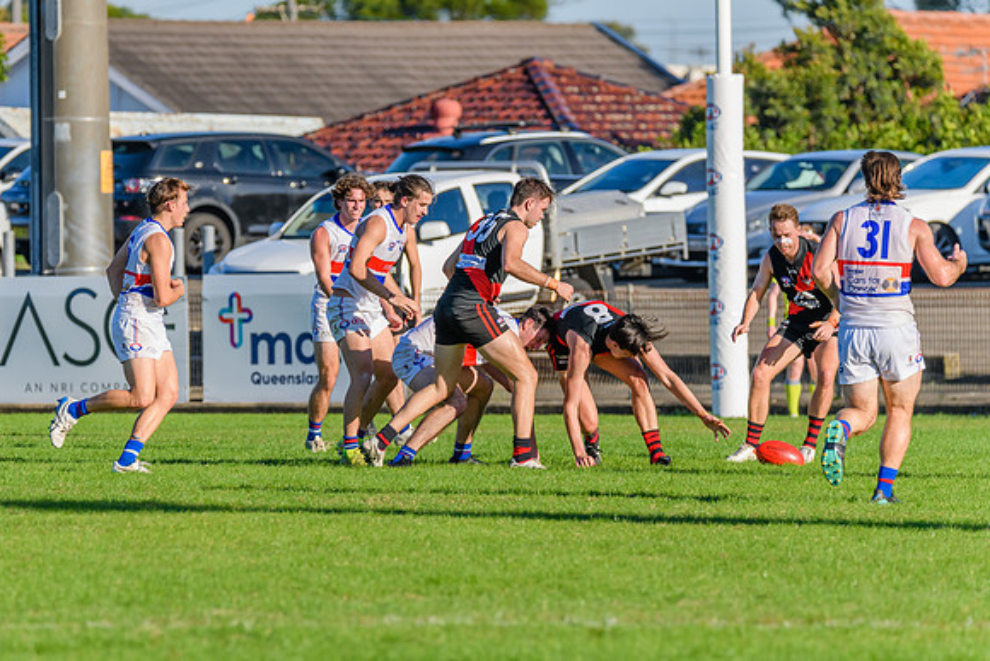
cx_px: 420
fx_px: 11138
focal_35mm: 405
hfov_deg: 5.1
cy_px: 345
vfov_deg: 3.4
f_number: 8
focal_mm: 350
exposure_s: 1/2000
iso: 800
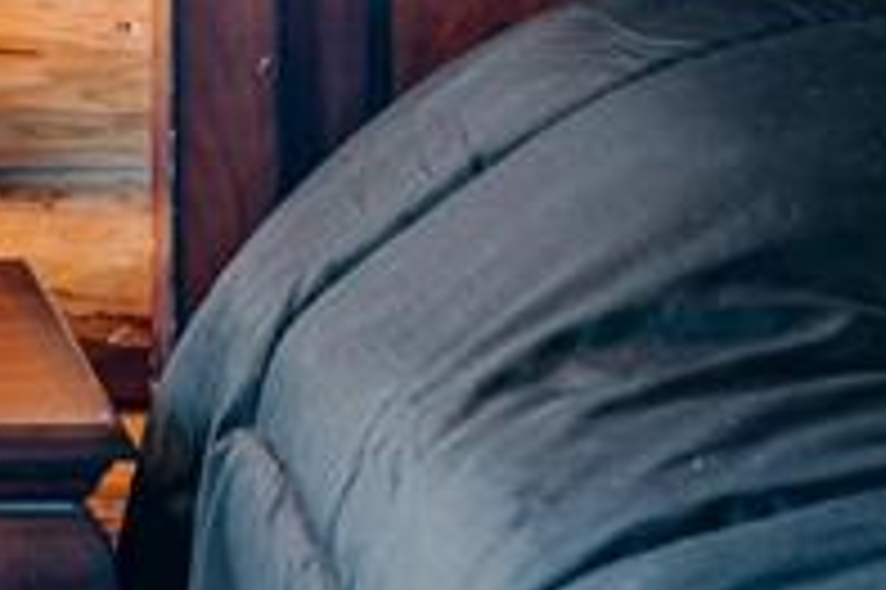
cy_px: -459
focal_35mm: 182
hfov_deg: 11.0
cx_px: -288
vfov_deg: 7.3
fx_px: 4475
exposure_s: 2
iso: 100
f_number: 8
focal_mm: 35
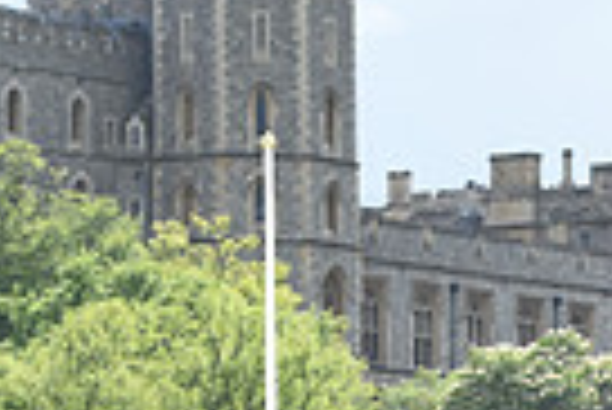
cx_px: 1107
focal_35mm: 447
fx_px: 7607
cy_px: 730
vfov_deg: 3.1
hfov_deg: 4.6
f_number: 5
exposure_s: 1/1250
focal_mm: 105
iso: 250
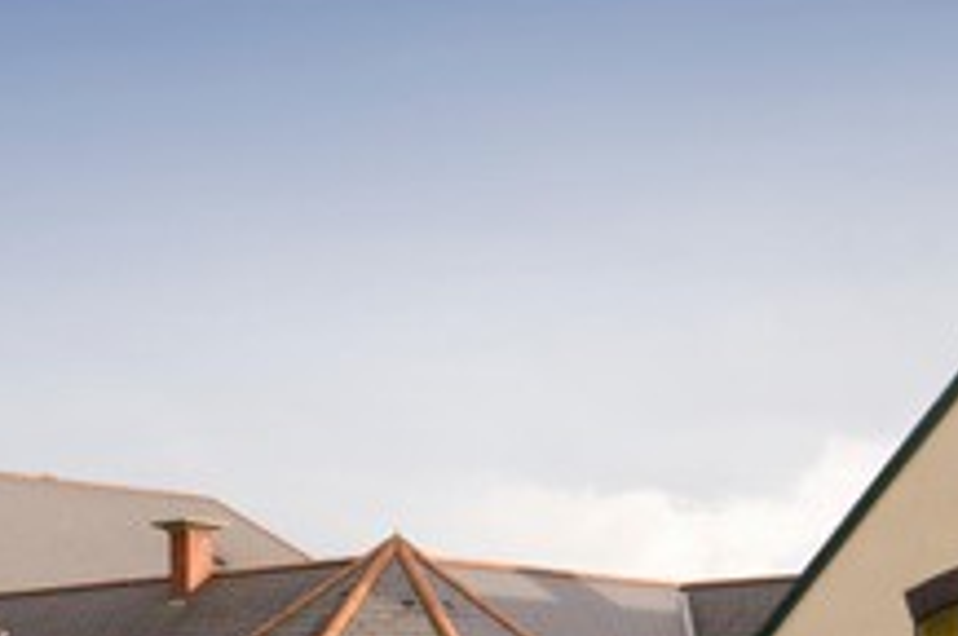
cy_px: 685
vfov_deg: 16.9
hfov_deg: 26.0
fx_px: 2073
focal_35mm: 78
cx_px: 552
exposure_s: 1/320
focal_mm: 22
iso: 400
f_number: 8
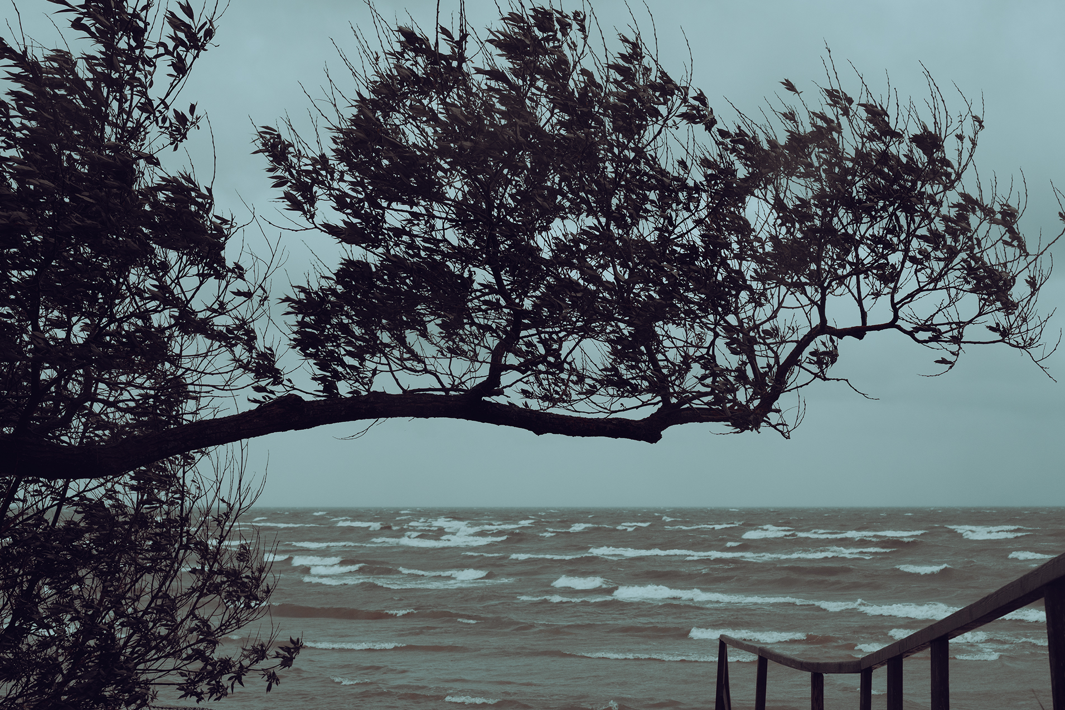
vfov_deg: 27.5
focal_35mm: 49
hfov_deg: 40.3
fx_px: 1449
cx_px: 501
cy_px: 393
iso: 250
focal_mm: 39
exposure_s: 1/250
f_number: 8
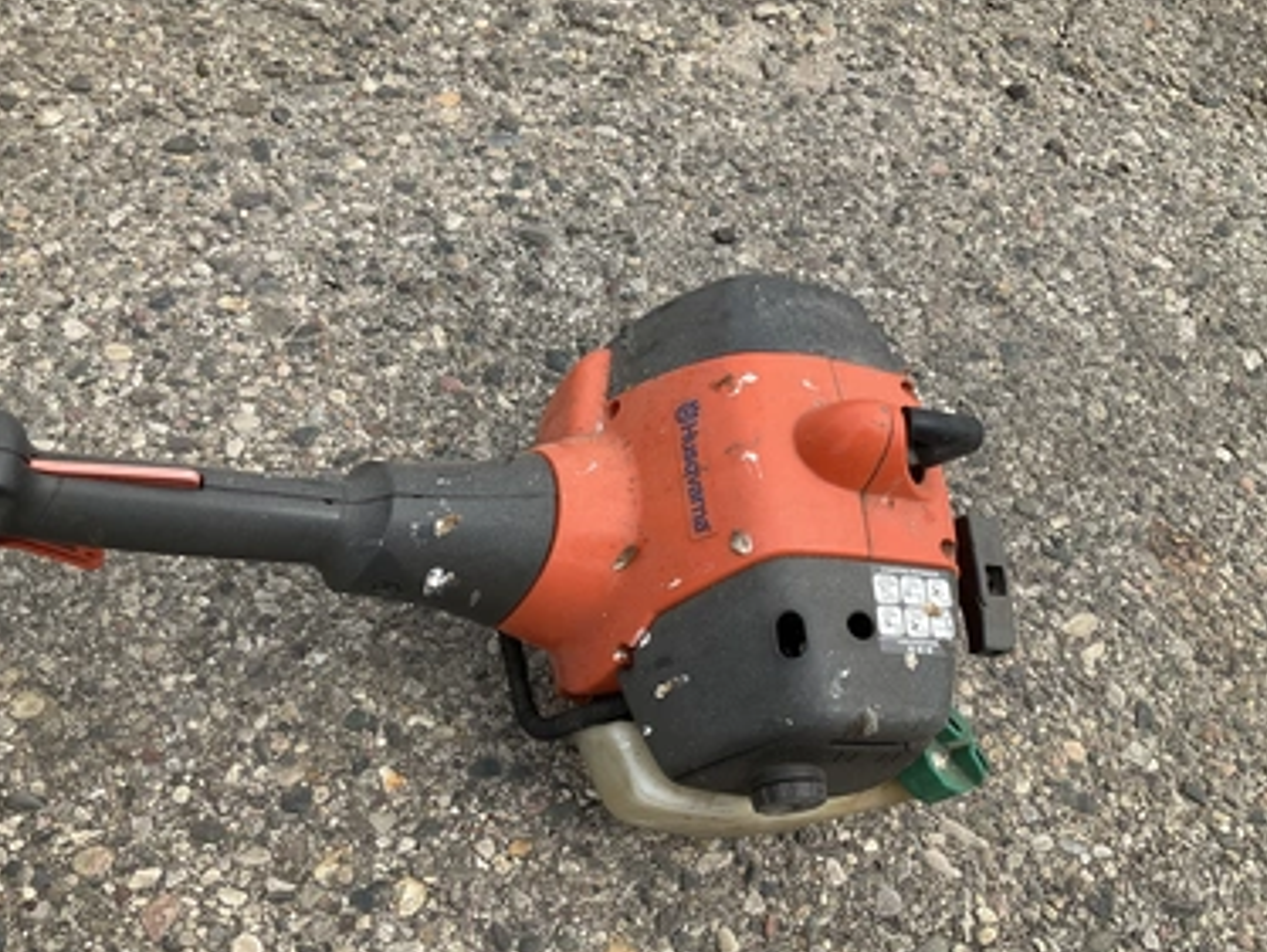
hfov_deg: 58.3
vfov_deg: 45.5
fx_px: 1135
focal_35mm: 31
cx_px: 630
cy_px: 481
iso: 25
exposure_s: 1/1451
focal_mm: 3
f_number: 1.8
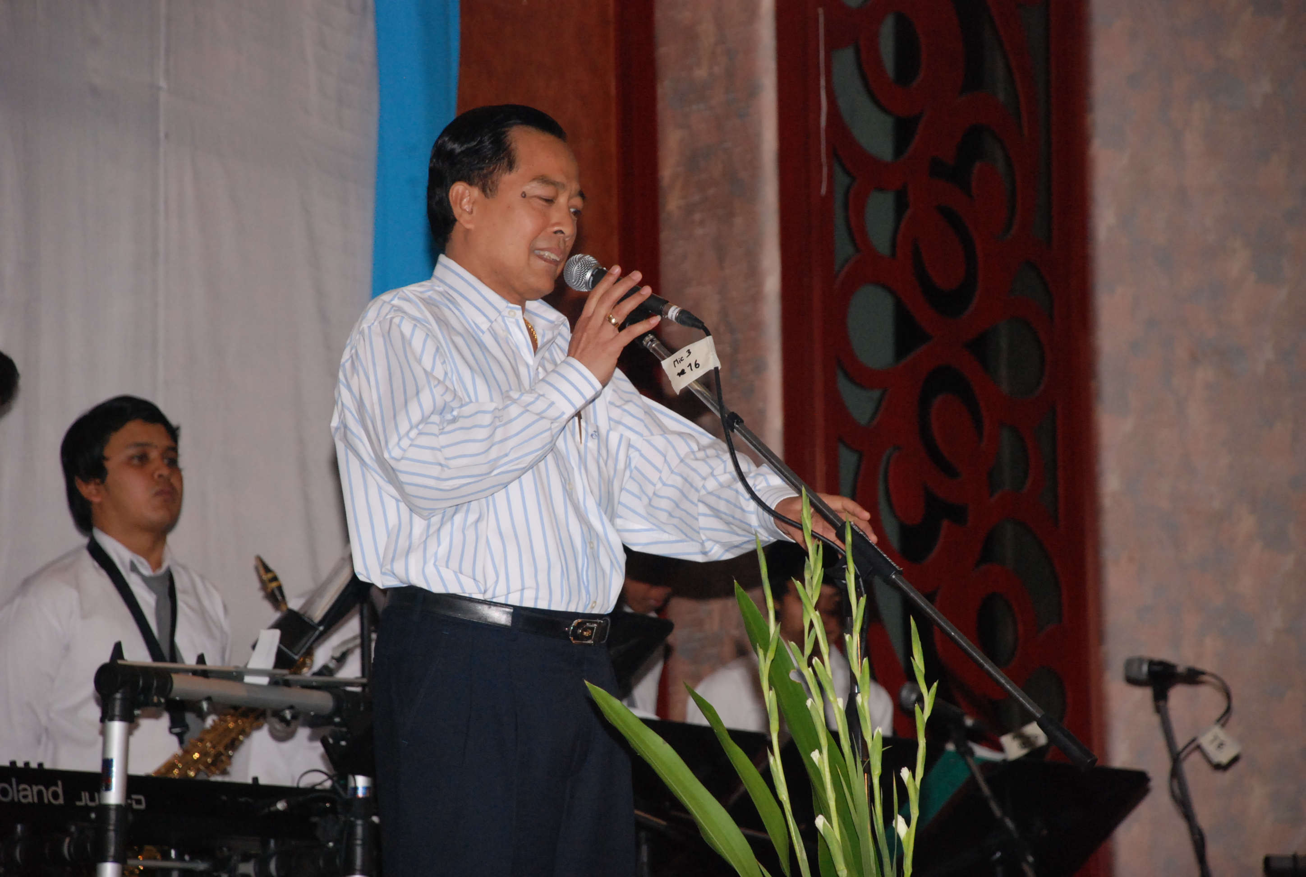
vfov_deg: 7.7
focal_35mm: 180
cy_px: 438
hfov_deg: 11.4
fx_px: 6543
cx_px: 653
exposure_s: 1/200
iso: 1000
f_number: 5.6
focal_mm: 120
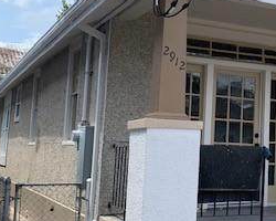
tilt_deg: +7.4
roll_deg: -2.1
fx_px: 531
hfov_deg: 27.3
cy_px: 91
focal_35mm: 65
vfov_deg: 23.5
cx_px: 284
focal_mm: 4.25
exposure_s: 1/1368
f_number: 1.8
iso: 25
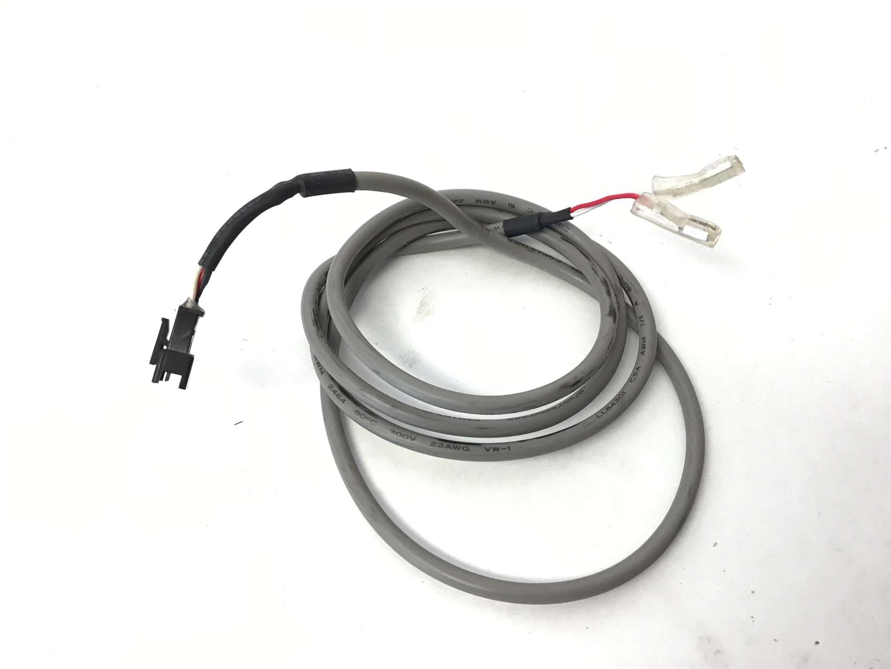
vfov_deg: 45.4
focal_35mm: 31
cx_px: 446
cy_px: 334
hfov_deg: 58.4
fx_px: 798
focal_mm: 3.3
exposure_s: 1/30
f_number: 2.4
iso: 25
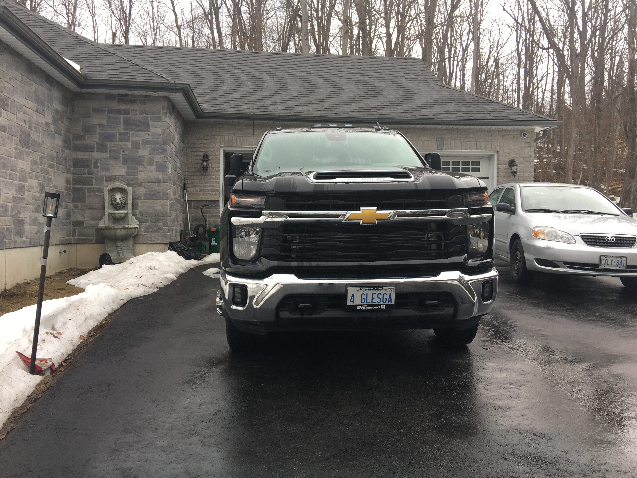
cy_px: 239
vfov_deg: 48.2
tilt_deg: +0.0
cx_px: 318
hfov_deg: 61.7
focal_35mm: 29
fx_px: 534
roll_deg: -1.2
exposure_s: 1/120
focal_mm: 4.15
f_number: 2.2
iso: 25
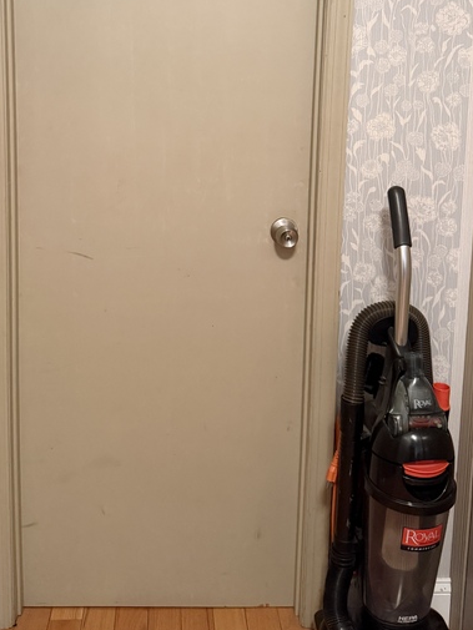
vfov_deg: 47.4
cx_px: 181
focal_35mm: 38
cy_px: 168
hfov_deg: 37.5
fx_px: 692
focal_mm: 6.76
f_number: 1.78
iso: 800
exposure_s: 1/40
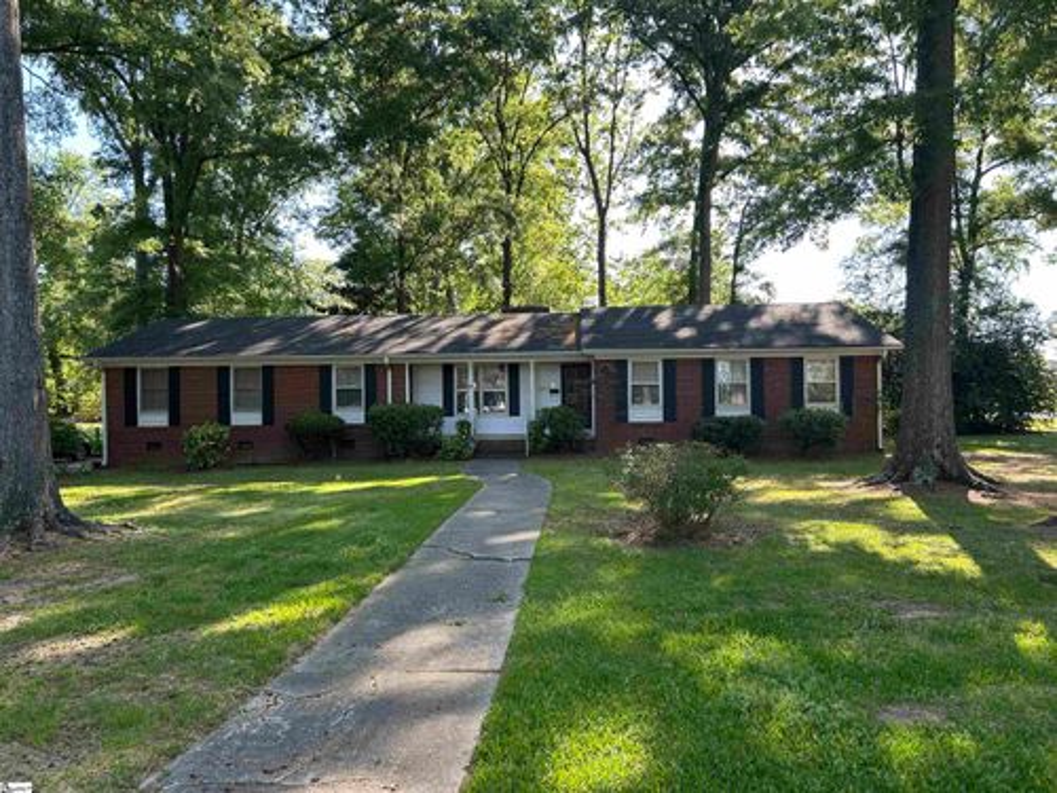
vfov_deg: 53.1
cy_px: 396
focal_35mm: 26
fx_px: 794
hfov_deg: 67.3
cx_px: 528
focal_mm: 5.7
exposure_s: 1/347
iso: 50
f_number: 1.5
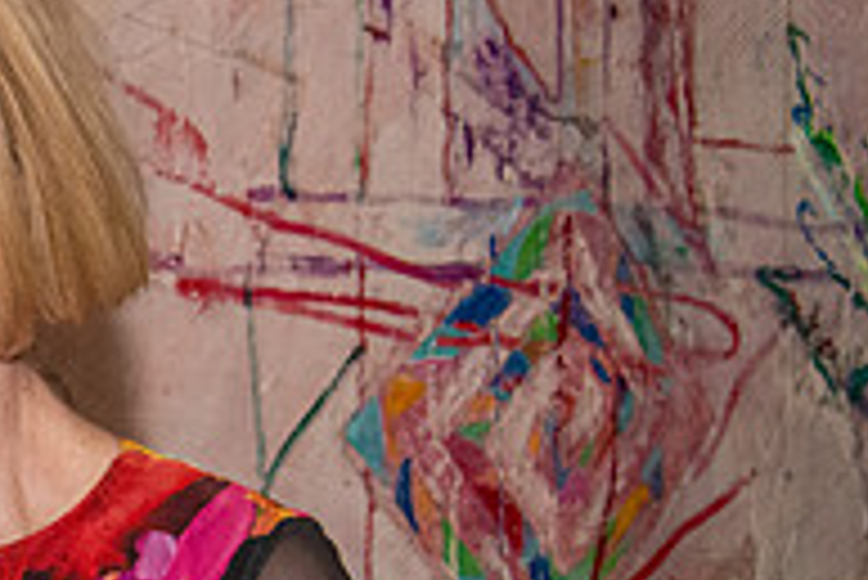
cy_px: 582
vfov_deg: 6.4
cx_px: -382
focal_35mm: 216
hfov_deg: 9.3
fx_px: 5212
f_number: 13
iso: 5000
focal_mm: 48
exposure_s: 1/125
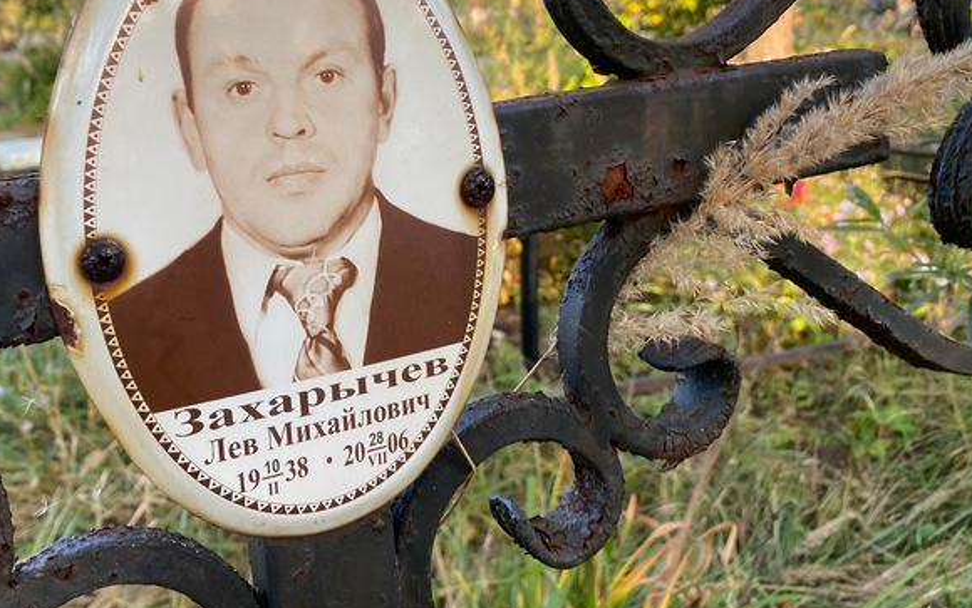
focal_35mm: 38
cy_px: 181
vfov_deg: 33.2
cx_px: 317
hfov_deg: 50.5
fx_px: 1007
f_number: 1.8
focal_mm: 4.25
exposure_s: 1/122
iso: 32
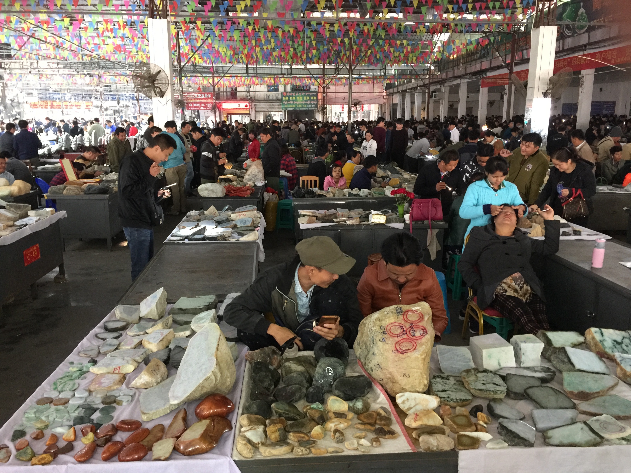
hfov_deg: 61.7
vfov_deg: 48.2
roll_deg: +0.1
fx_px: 529
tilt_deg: -13.0
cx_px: 316
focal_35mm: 29
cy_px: 236
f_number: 2.2
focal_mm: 4.15
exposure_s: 1/8
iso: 125
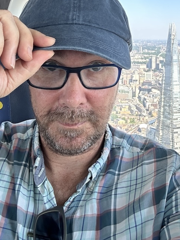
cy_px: 34
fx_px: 291
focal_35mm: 42
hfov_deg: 34.1
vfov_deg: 41.9
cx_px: 118
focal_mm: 2.69
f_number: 1.9
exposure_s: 1/169
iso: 40
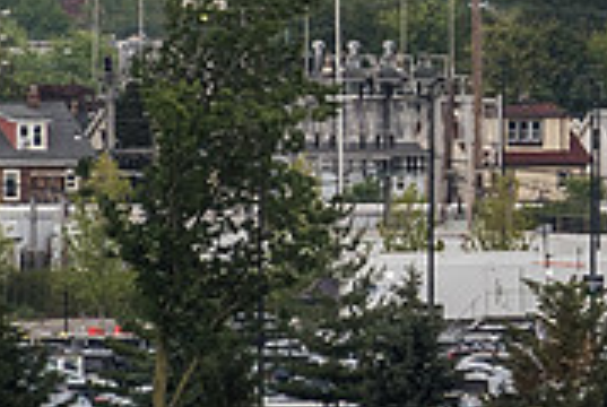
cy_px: 95
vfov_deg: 1.3
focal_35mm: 1047
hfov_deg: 2.0
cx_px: 551
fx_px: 17683
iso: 100
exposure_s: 1/500
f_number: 4.5
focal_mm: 72
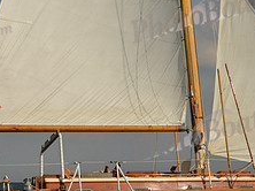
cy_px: 89
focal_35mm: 176
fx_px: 1295
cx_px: 72
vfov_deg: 8.4
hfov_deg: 11.2
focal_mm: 70
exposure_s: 1/1250
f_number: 13
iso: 1000
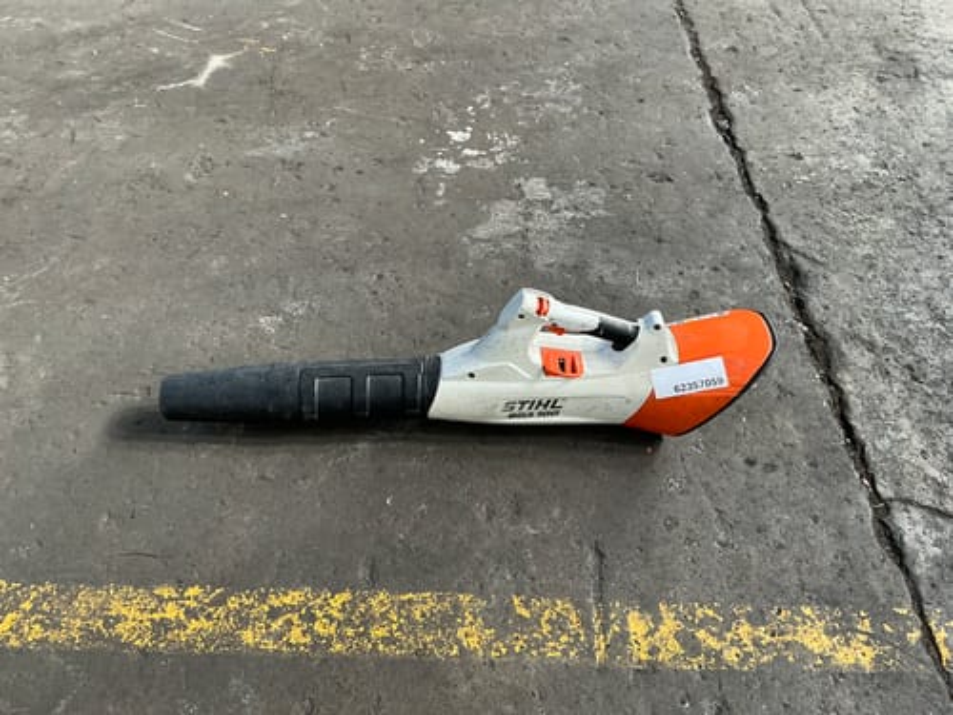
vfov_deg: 49.7
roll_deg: -2.0
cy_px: 358
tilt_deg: -44.6
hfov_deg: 63.4
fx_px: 771
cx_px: 476
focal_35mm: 28
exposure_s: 1/60
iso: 80
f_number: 1.8
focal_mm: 3
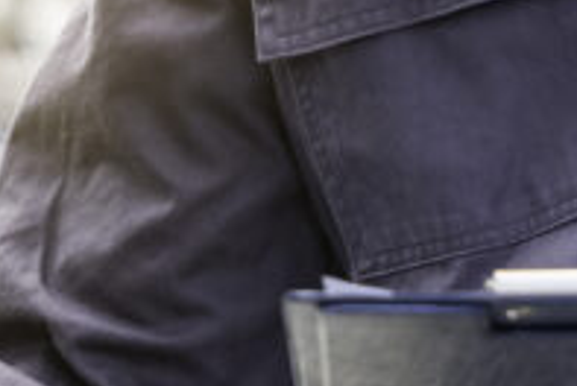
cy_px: 776
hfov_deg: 5.6
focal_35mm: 363
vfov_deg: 3.8
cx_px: -196
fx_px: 5827
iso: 100
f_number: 2.8
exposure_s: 1/640
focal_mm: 70
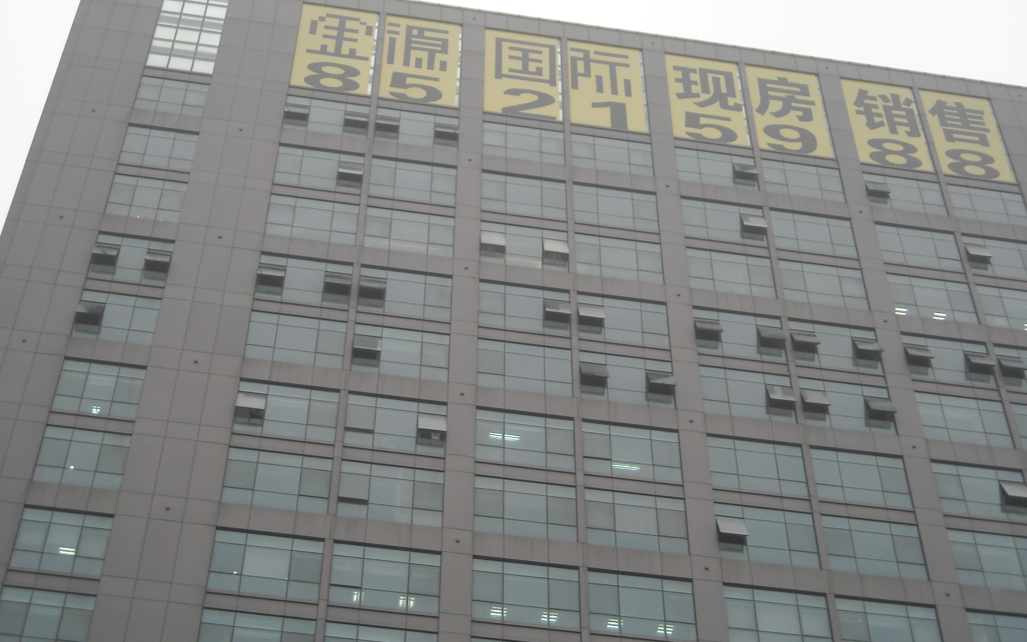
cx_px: 512
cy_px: 302
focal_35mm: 73
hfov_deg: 28.2
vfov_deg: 17.9
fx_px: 2043
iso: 64
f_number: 3.7
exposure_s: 1/64
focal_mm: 11.02
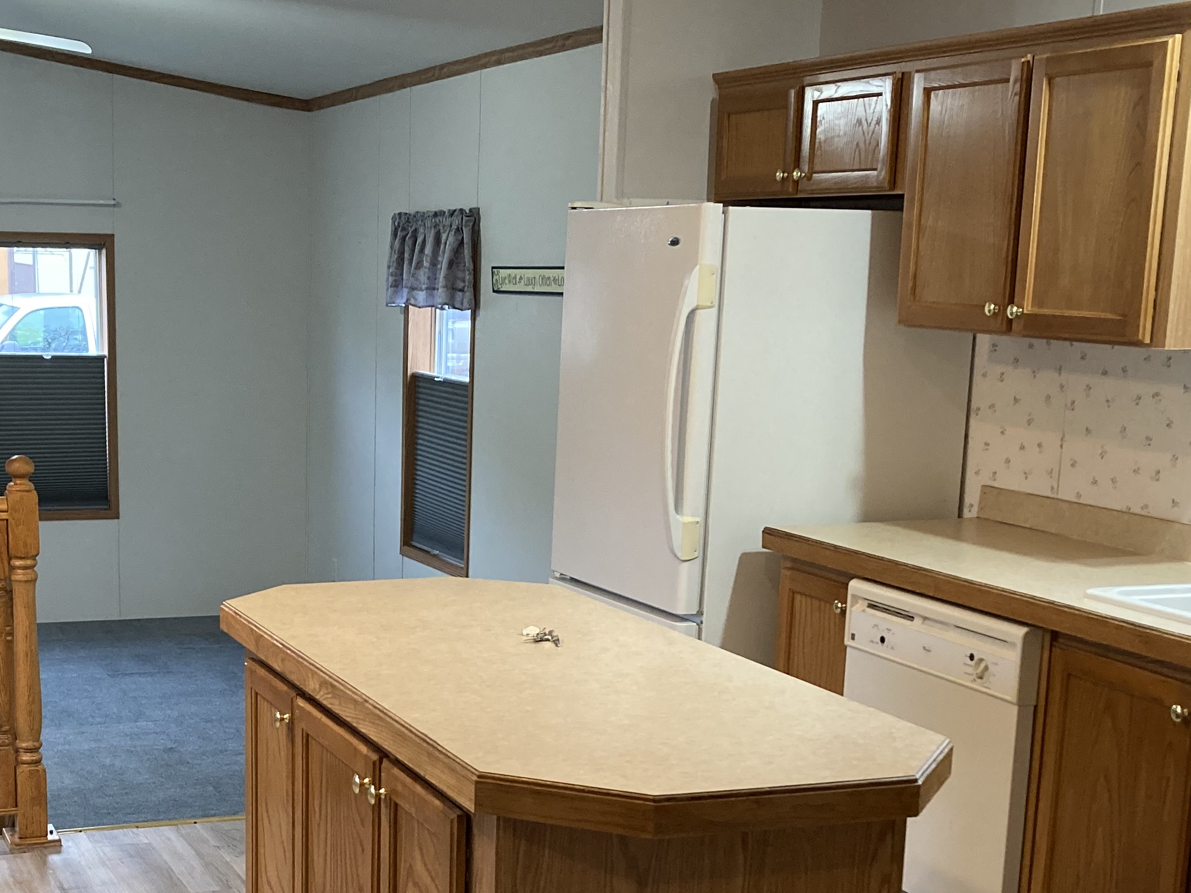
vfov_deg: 25.7
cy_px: 713
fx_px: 1927
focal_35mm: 56
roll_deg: +0.9
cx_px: 362
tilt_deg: -12.8
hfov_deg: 33.9
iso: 125
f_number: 1.8
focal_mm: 3.99
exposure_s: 1/60
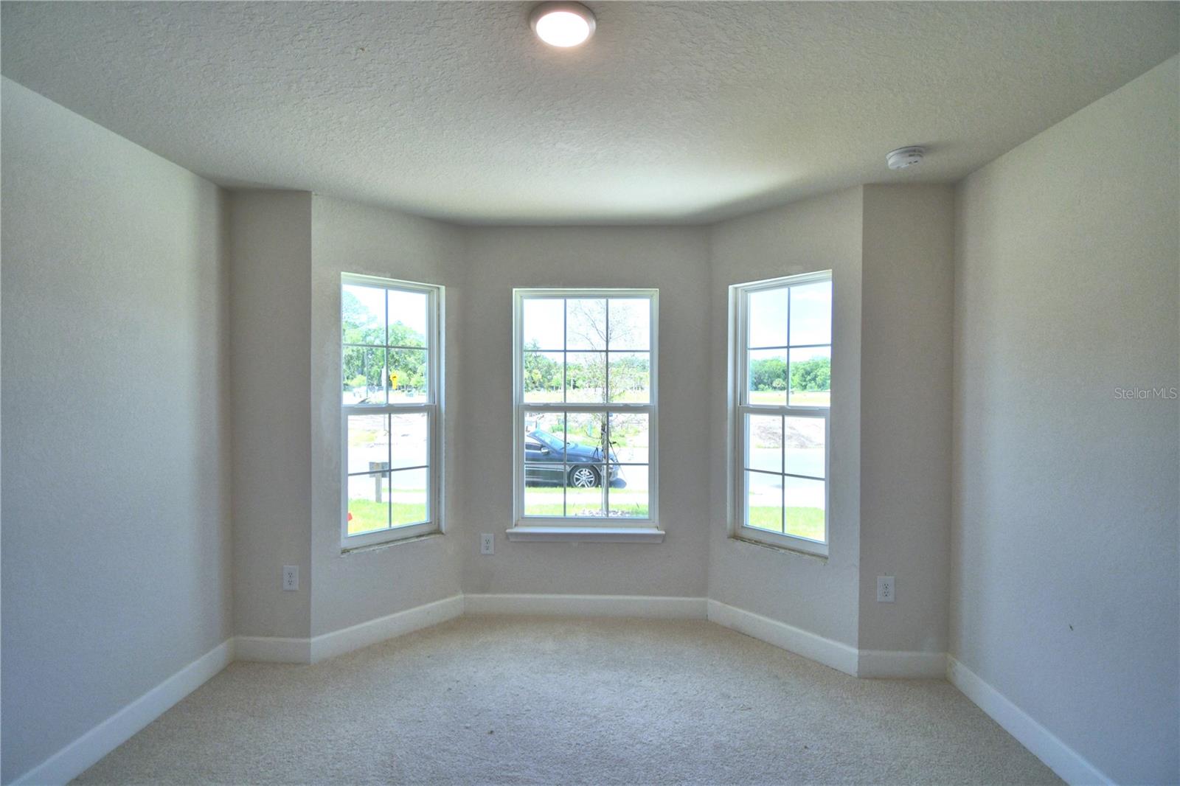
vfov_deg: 77.3
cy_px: 393
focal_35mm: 15
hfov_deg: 100.4
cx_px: 590
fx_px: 492
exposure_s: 1/400
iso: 200
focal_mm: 10
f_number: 4.5
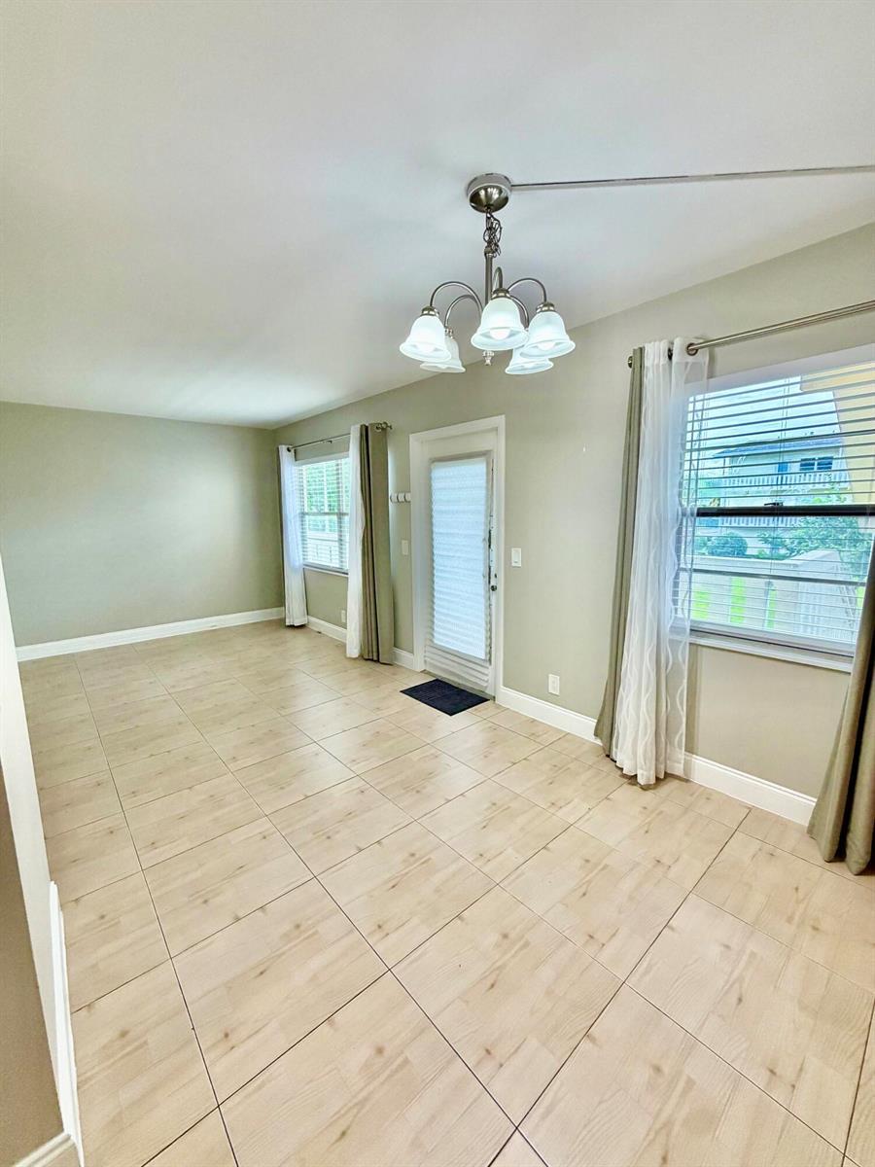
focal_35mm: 14
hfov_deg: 85.7
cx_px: 438
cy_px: 584
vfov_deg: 102.1
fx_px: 472
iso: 200
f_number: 2.2
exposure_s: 1/120
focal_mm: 2.22
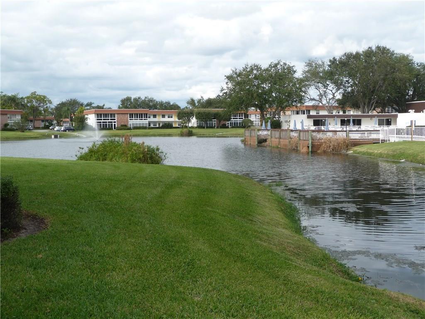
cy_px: 160
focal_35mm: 45
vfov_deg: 32.2
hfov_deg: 42.1
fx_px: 552
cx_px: 212
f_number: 4.1
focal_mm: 7.6
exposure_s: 1/250
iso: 100
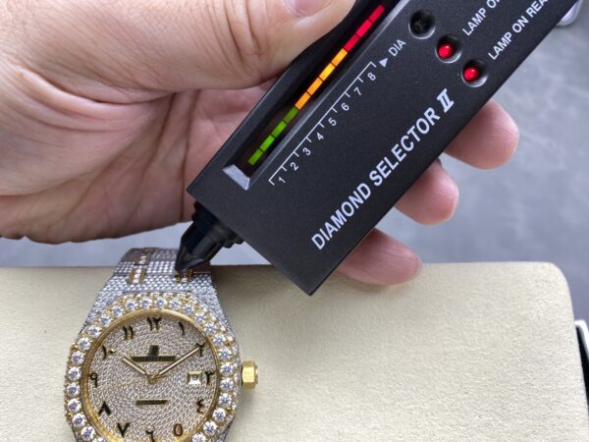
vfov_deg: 54.9
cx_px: 294
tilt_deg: -56.9
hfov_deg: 69.4
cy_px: 221
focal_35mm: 25
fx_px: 425
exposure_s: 1/100
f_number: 1.8
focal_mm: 4.25
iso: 40
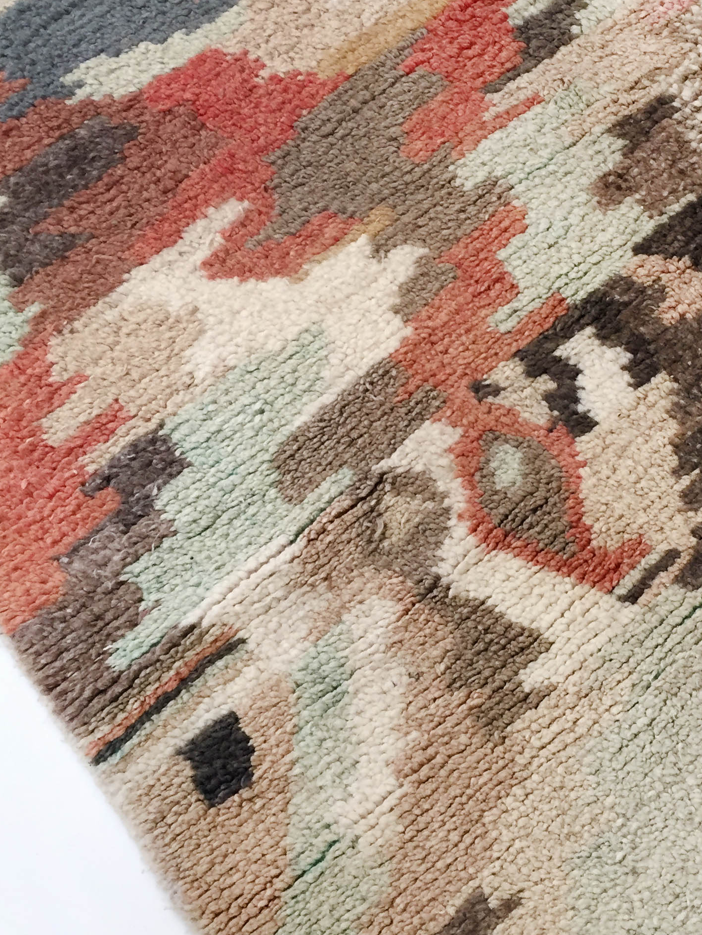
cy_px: 382
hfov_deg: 28.8
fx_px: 1352
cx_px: 503
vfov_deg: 38.1
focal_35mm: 50
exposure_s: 1/33
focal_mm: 4.15
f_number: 2.2
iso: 64
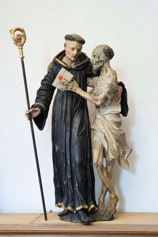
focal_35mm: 60
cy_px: 118
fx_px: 395
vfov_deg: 33.4
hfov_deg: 22.6
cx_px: 79
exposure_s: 5
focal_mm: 60
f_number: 18
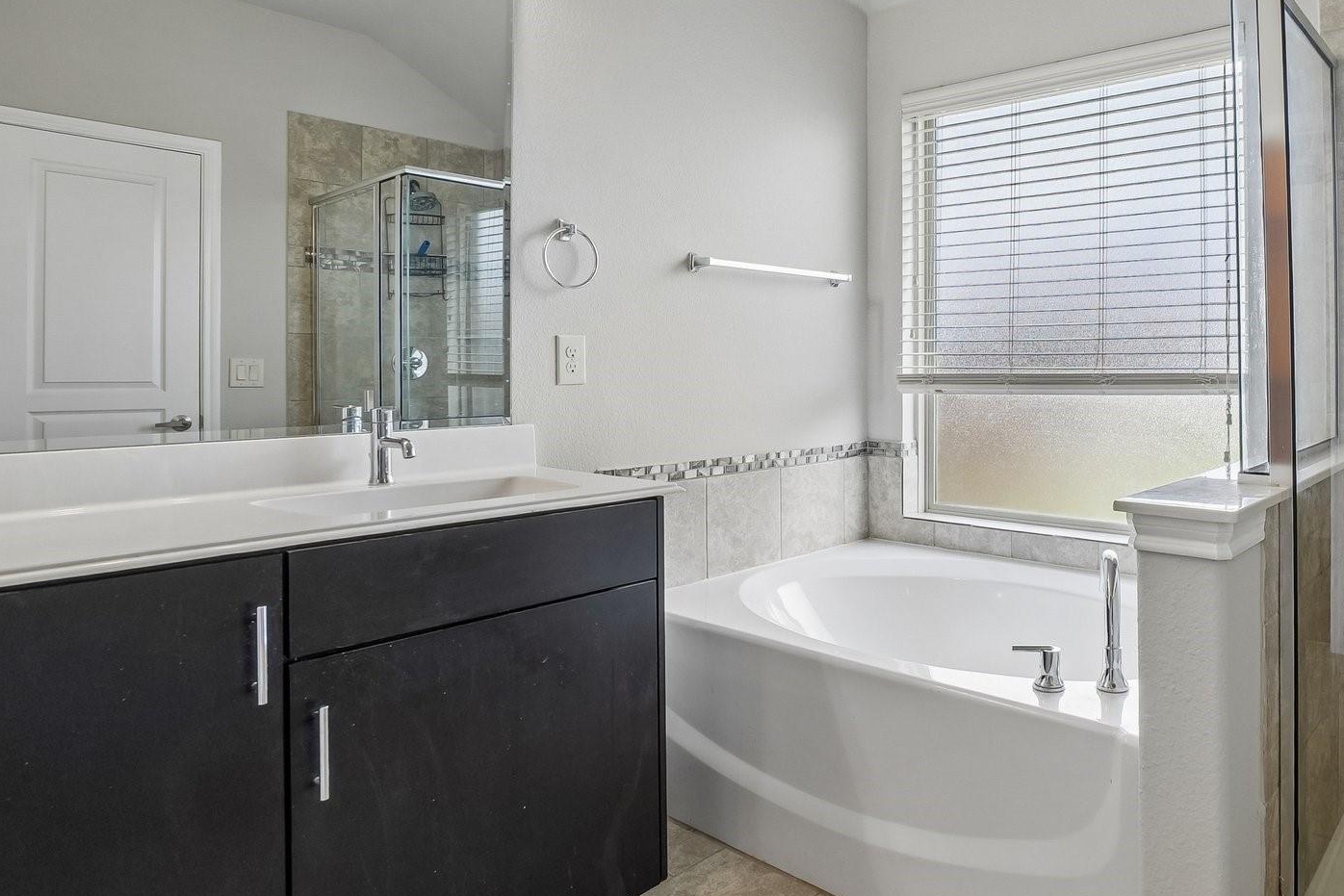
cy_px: 372
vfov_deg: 56.9
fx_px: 821
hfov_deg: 74.6
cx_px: 957
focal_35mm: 22
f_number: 8
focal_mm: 10
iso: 400
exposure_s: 1/60
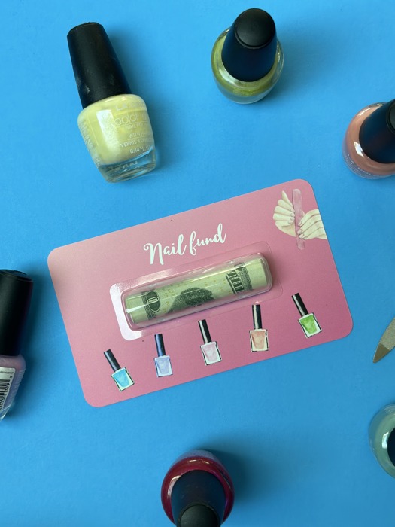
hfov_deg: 30.3
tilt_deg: -87.5
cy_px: 264
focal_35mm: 48
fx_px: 730
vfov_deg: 39.7
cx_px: 198
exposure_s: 1/198
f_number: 1.78
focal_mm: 6.86
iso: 80
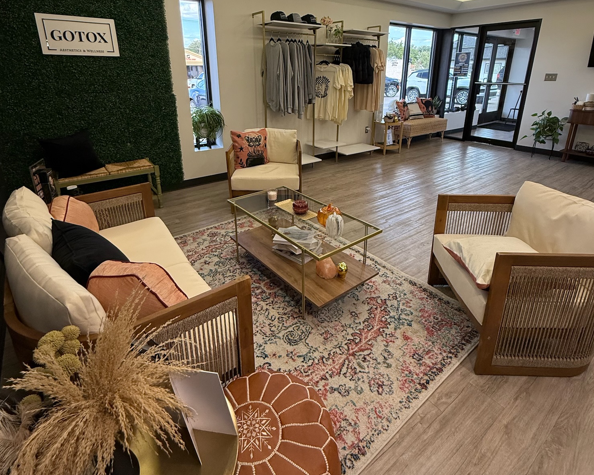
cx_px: 302
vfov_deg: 69.7
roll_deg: +0.3
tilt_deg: -14.5
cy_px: 178
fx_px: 334
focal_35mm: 19
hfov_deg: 83.3
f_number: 2.2
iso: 200
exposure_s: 1/120
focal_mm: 2.22
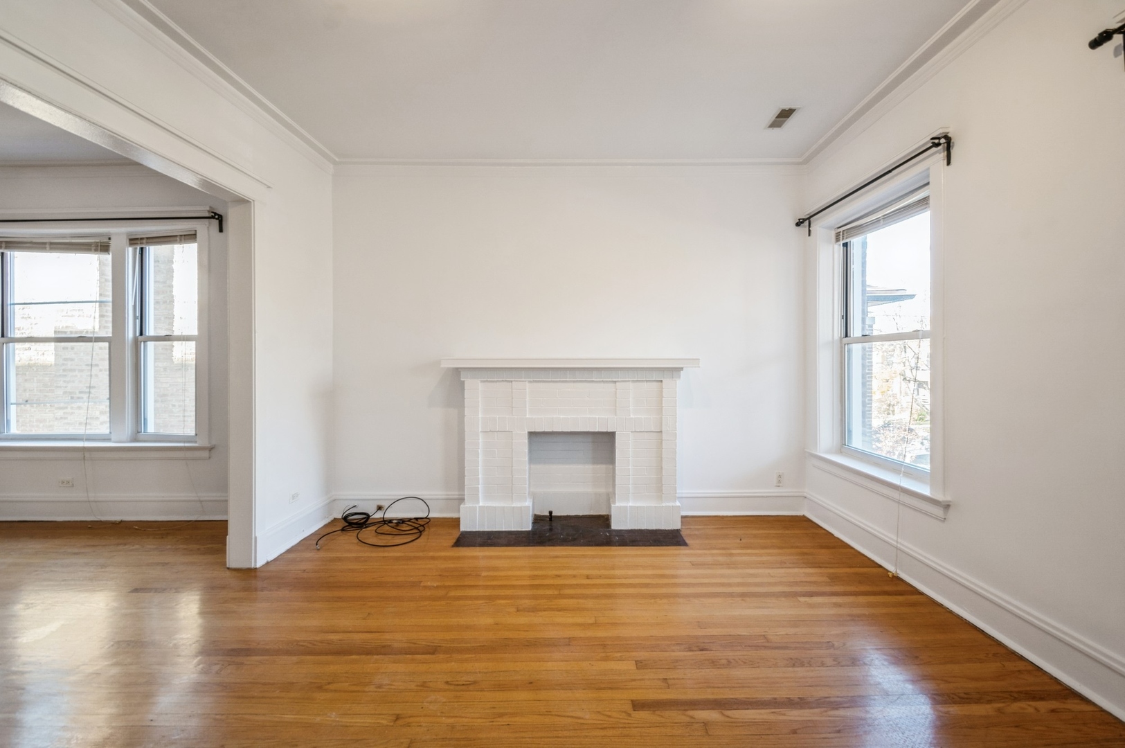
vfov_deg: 77.2
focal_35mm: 15
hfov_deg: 100.4
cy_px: 374
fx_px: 468
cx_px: 562
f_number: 11
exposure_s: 1/6
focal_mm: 10
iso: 100
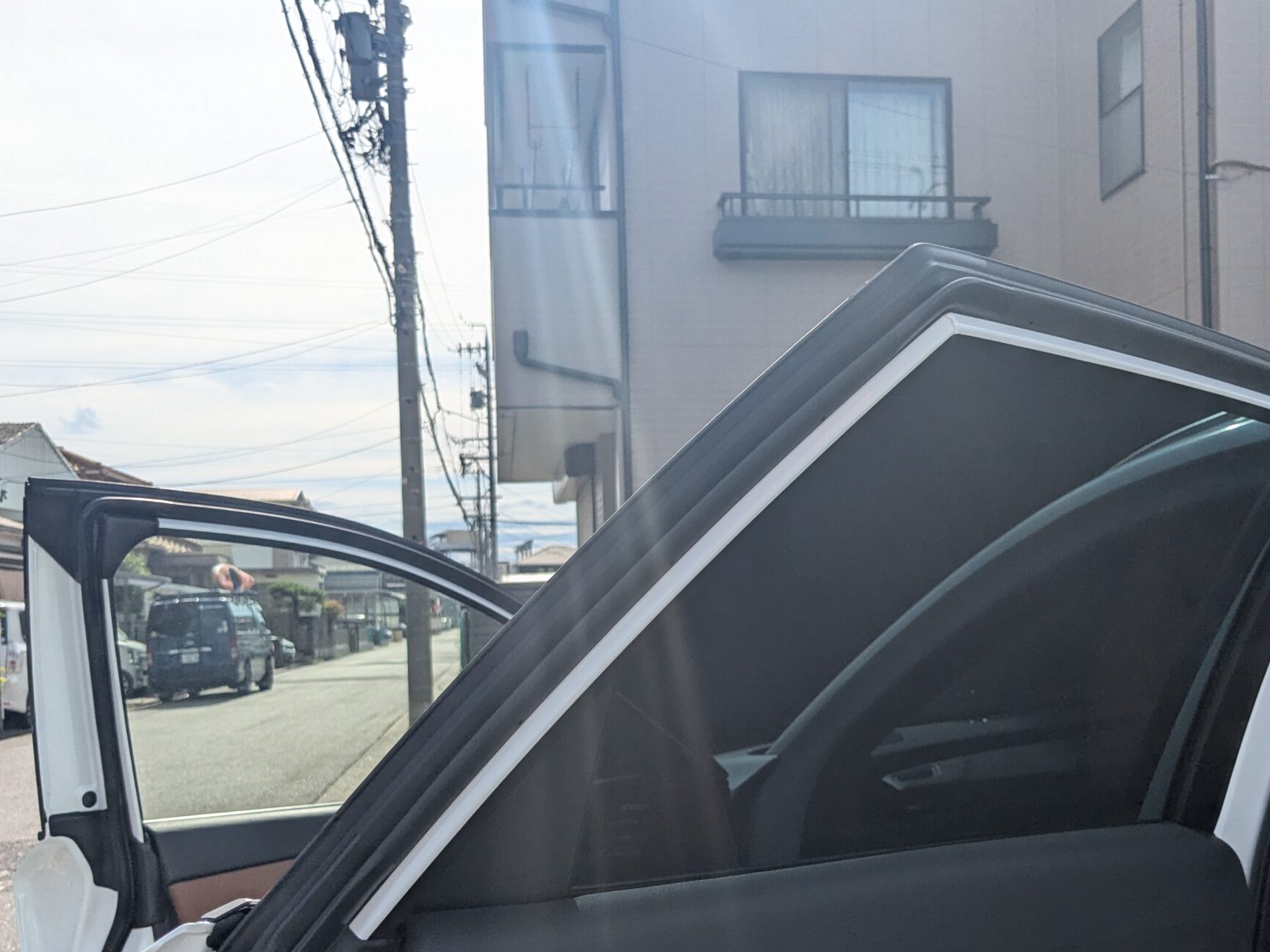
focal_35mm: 40
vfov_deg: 35.6
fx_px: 1468
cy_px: 629
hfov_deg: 46.6
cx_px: 758
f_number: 1.73
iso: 52
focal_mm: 4.38
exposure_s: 1/3891
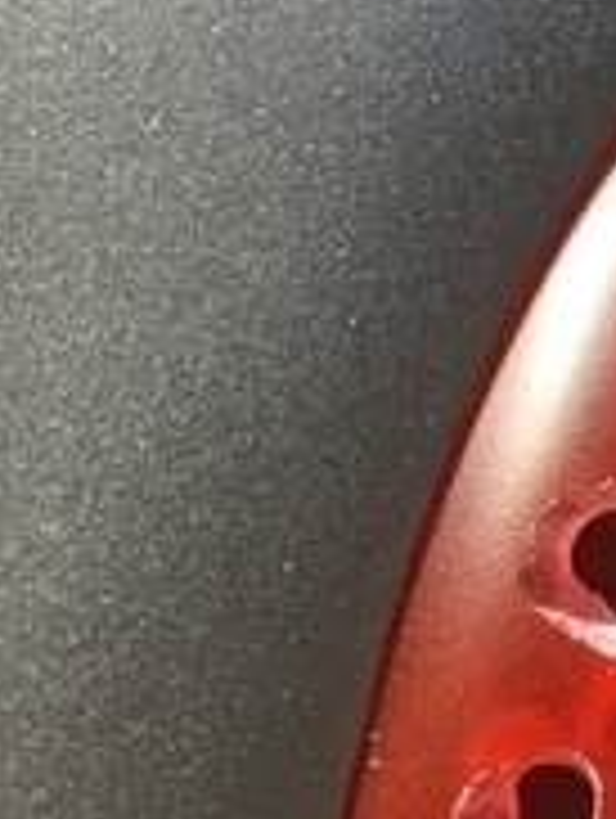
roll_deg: -5.2
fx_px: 4119
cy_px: 788
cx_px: 1003
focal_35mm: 174
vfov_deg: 11.3
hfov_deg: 8.3
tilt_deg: -19.2
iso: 32
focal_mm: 3.3
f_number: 2.4
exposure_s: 1/30
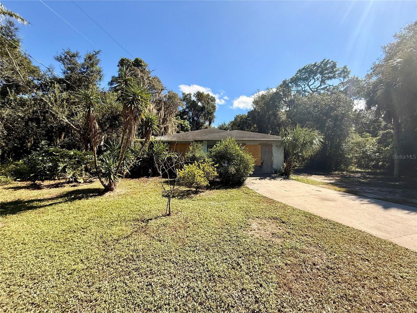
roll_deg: -0.7
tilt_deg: +1.1
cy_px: 156
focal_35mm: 14
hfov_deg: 102.1
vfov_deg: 85.7
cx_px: 208
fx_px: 169
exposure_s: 1/1795
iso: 80
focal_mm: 2.22
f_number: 2.2
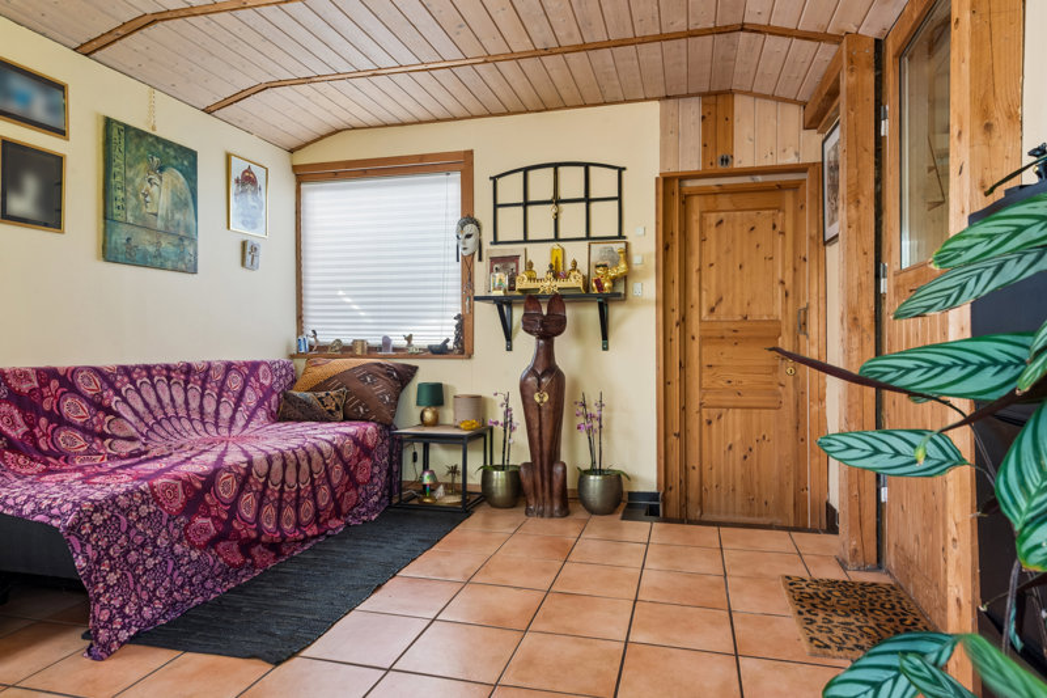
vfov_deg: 59.5
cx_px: 524
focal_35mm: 21
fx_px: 611
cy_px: 349
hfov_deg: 81.2
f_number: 10
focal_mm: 21
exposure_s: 1/10
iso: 200
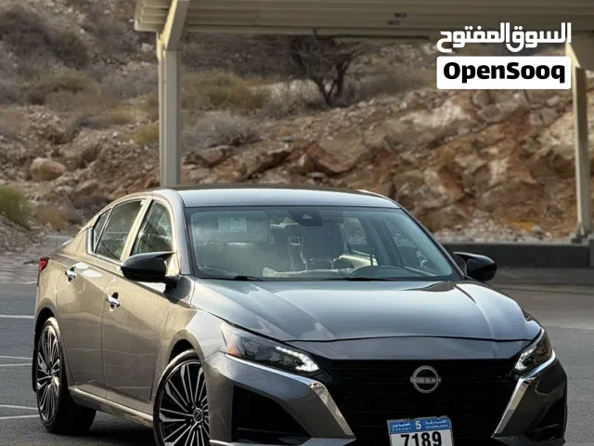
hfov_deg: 16.4
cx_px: 297
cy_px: 223
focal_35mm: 120
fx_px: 2059
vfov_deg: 12.3
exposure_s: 1/621
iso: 50
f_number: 2.8
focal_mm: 15.66
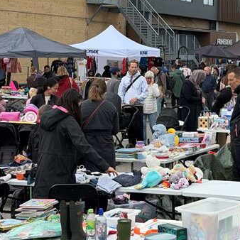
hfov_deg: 17.6
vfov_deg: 17.7
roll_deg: -0.7
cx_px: 183
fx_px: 769
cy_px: 97
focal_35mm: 98
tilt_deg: -2.0
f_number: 1.78
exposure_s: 1/2762
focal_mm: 6.76
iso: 80
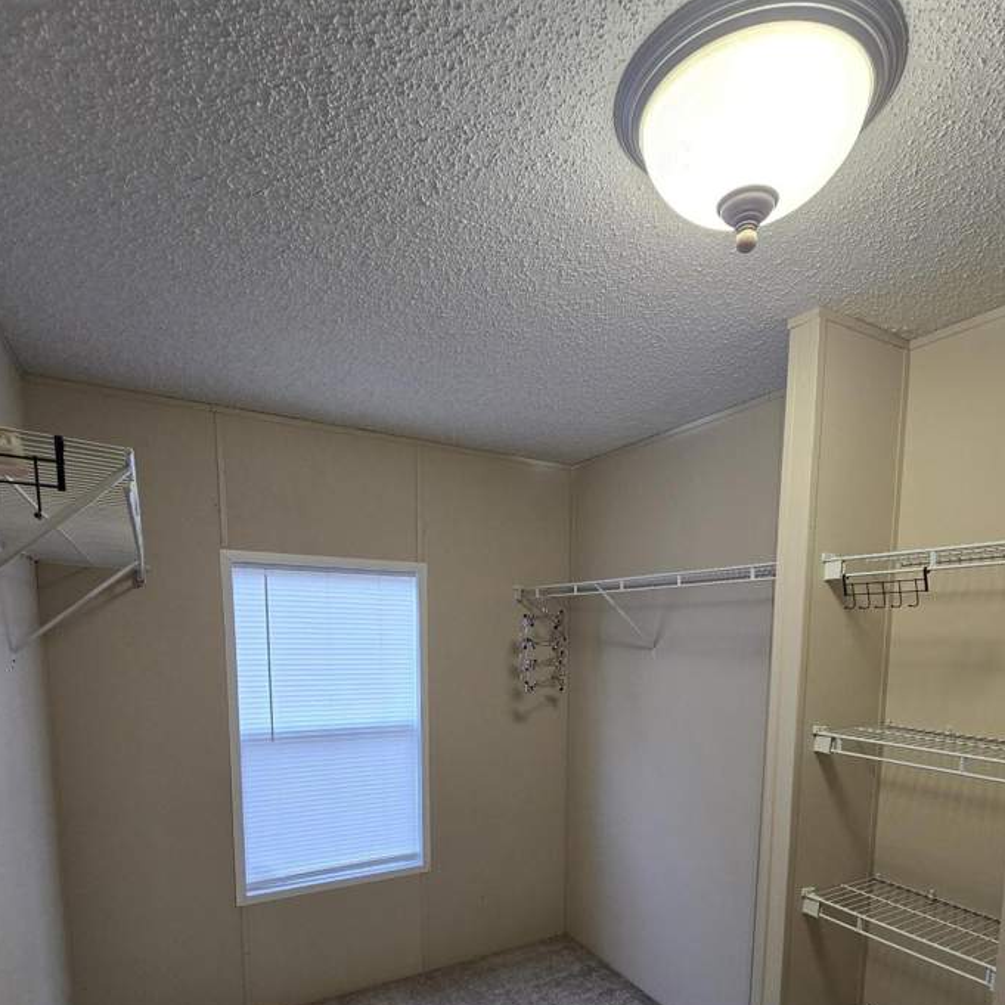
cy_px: 702
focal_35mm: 18
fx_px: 591
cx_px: 536
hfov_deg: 80.6
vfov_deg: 77.0
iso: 160
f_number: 2.2
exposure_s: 1/60
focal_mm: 2.2
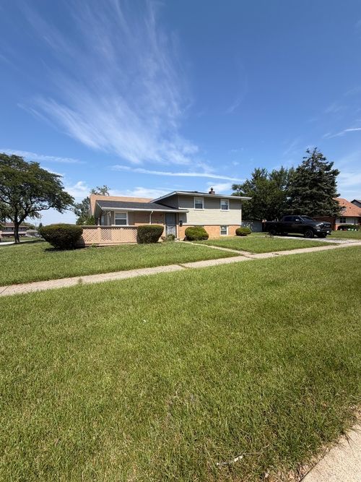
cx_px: 180
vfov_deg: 102.1
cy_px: 241
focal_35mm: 14
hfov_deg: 85.7
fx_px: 195
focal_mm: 2.22
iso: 20
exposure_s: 1/789
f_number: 2.2
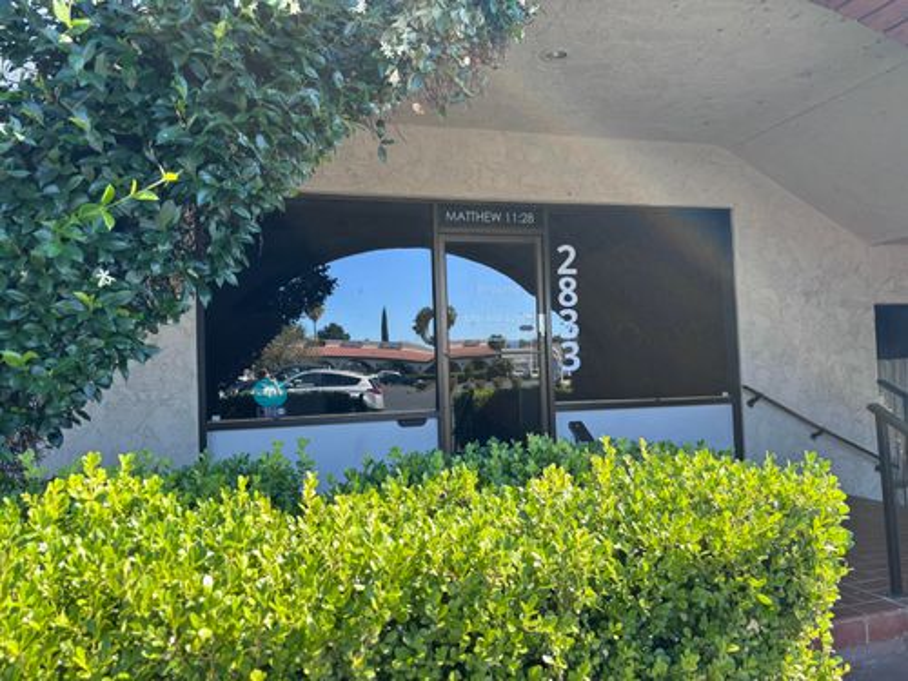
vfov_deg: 53.1
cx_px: 454
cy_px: 340
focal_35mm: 26
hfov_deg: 67.3
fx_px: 682
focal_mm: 5.96
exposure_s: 1/421
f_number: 1.6
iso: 50
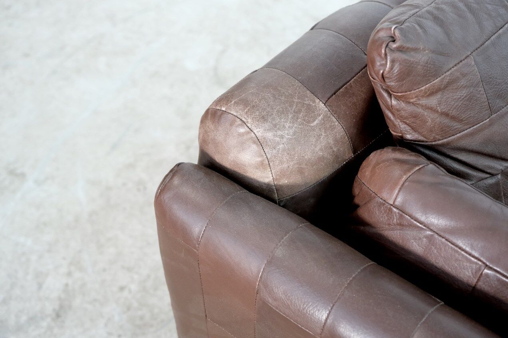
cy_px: 169
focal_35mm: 49
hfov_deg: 40.3
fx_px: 691
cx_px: 254
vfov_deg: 27.5
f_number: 4
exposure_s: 1/50
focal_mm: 32.5
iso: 3200
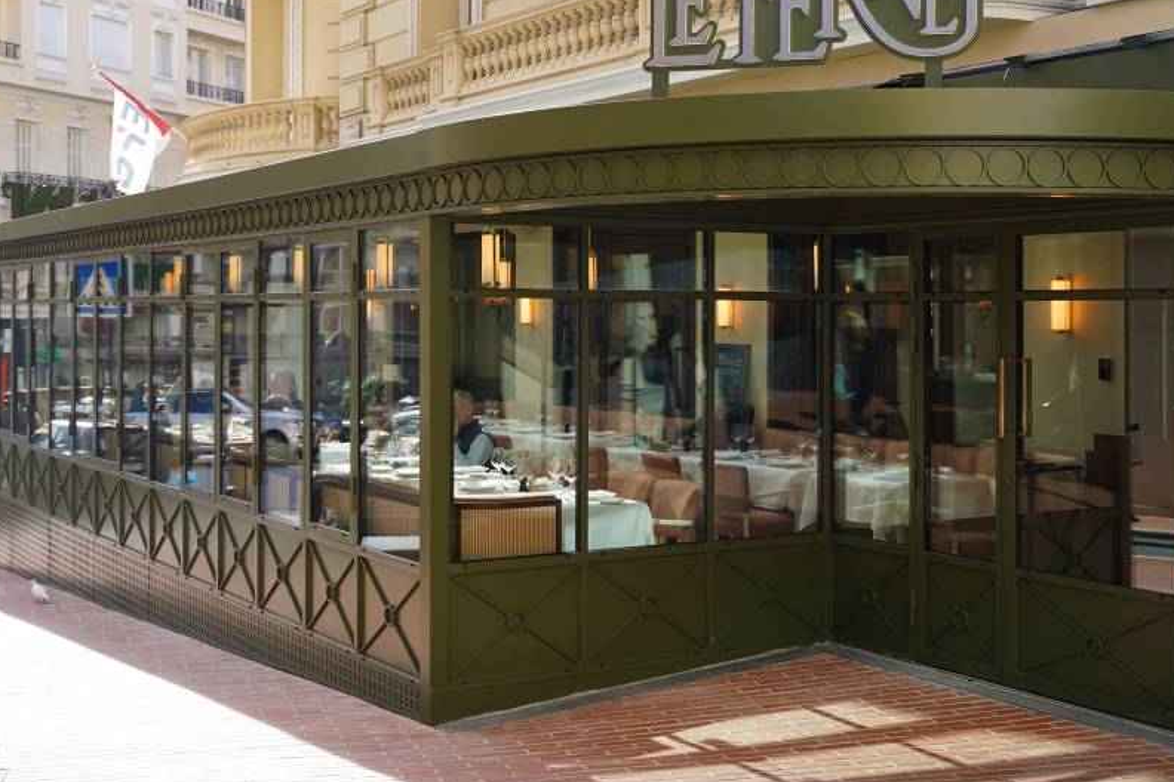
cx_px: 541
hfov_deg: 39.6
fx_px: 1630
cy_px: 293
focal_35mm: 50
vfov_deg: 26.9
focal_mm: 33
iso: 100
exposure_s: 1/400
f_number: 2.8
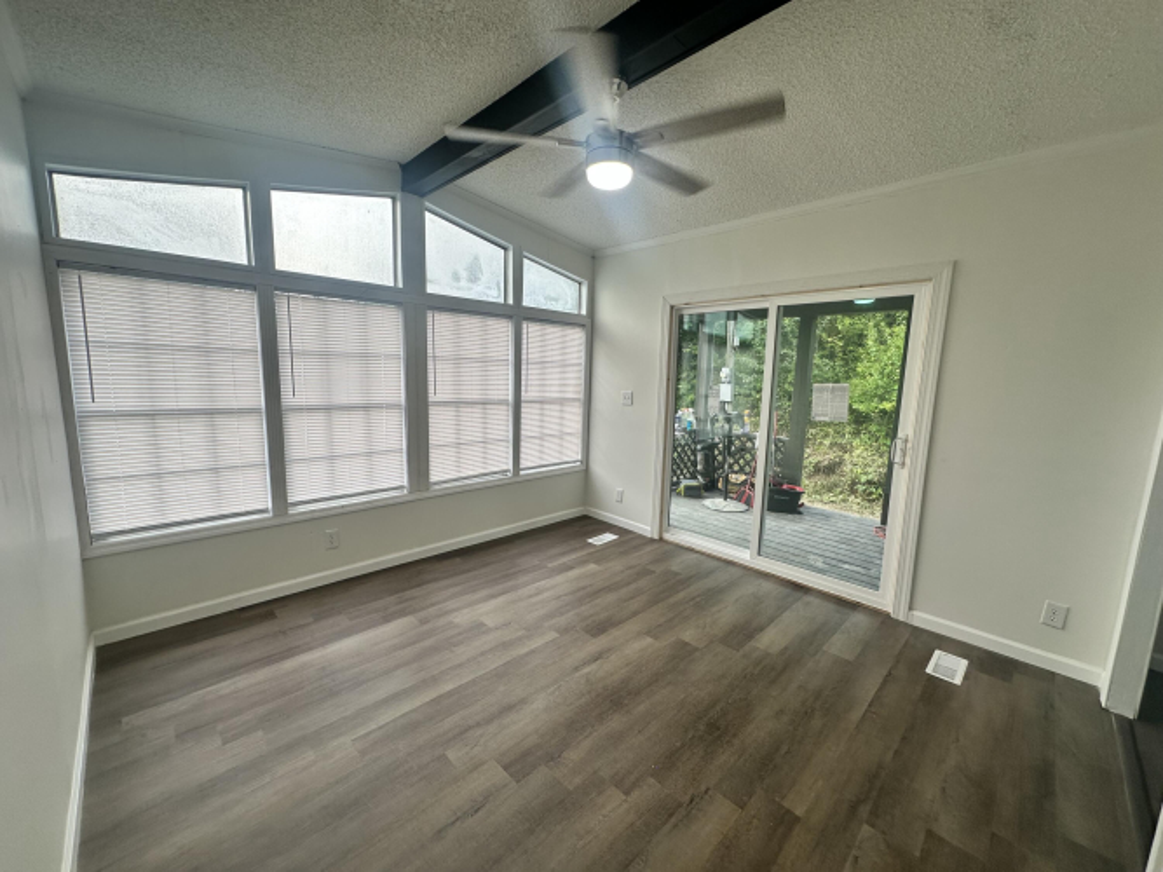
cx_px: 582
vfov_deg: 85.7
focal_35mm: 14
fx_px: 470
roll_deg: -1.9
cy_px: 436
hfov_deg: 102.1
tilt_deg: -7.3
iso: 50
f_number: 2.2
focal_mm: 2.22
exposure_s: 1/120
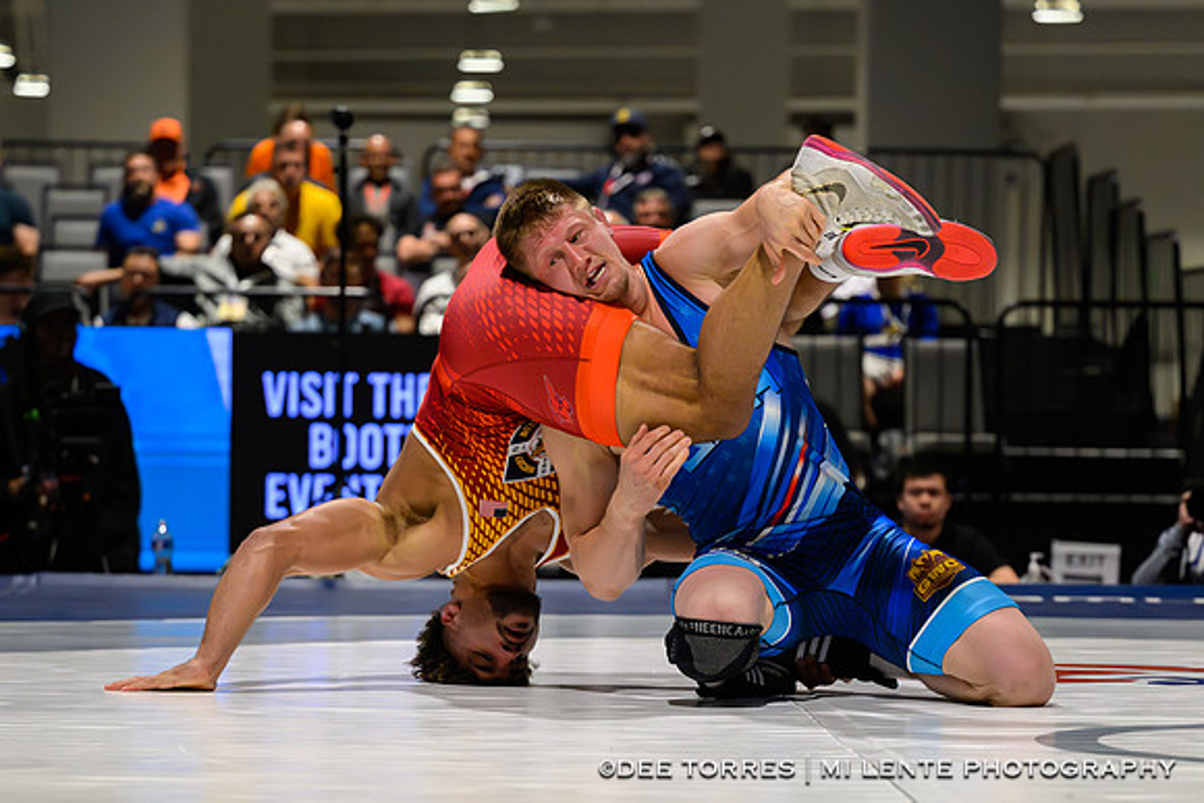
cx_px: 597
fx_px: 4829
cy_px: 561
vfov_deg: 9.5
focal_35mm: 144
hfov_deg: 14.2
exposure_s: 1/800
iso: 5600
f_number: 2.8
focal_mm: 89
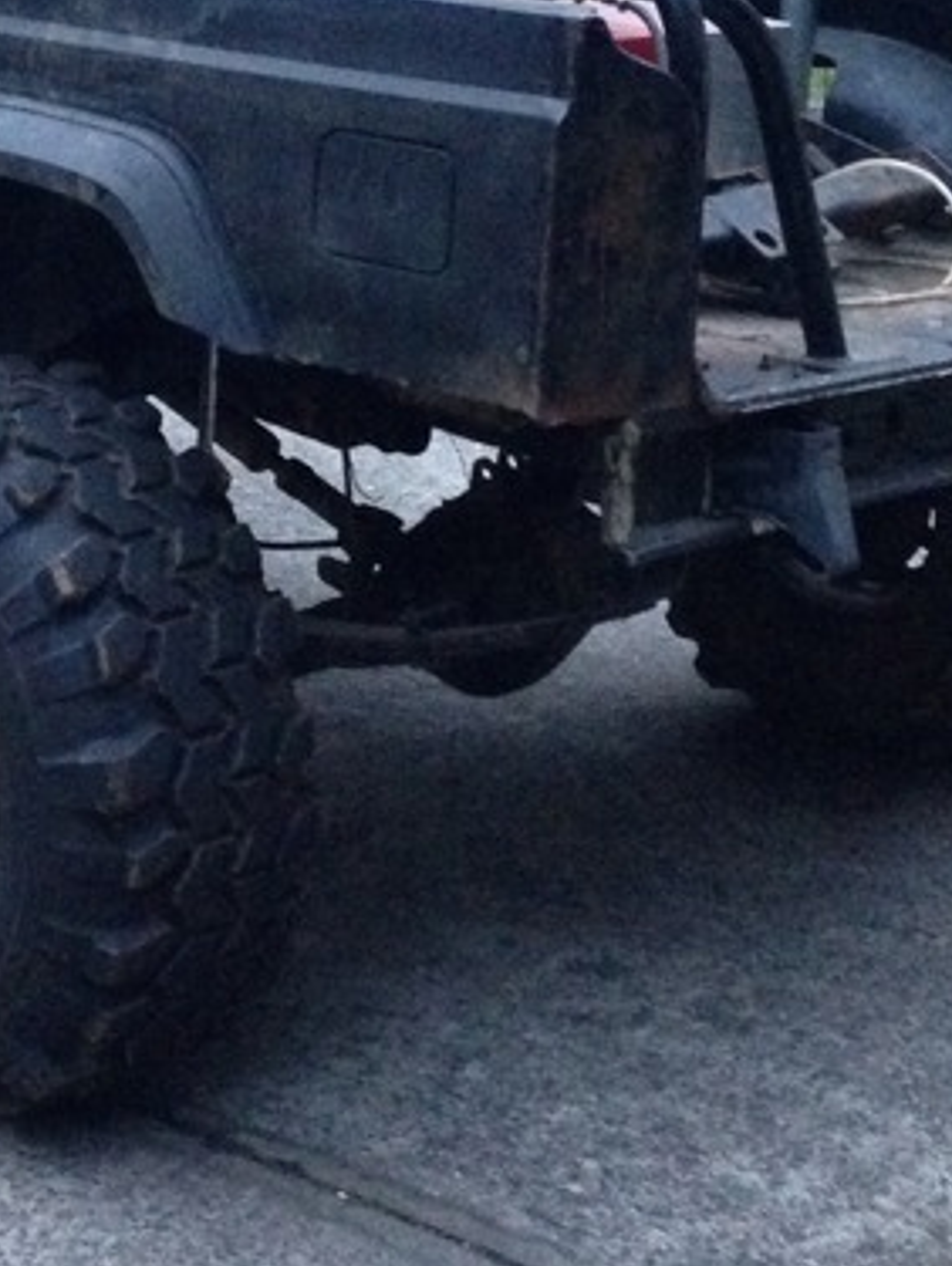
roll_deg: +1.8
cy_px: 246
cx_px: 172
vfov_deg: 21.5
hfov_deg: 16.3
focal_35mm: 90
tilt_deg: -10.2
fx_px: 3295
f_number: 2.4
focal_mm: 4.12
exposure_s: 1/15
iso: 500
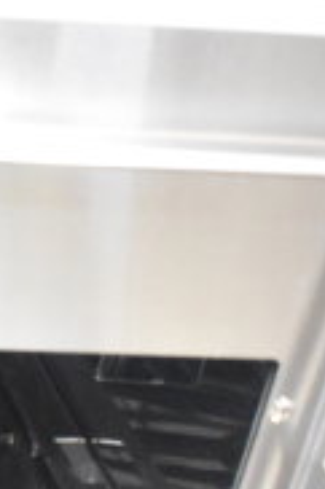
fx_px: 1642
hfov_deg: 9.8
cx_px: -478
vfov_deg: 16.8
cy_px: 412
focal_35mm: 121
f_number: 5
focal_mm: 24
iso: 6400
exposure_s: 1/100
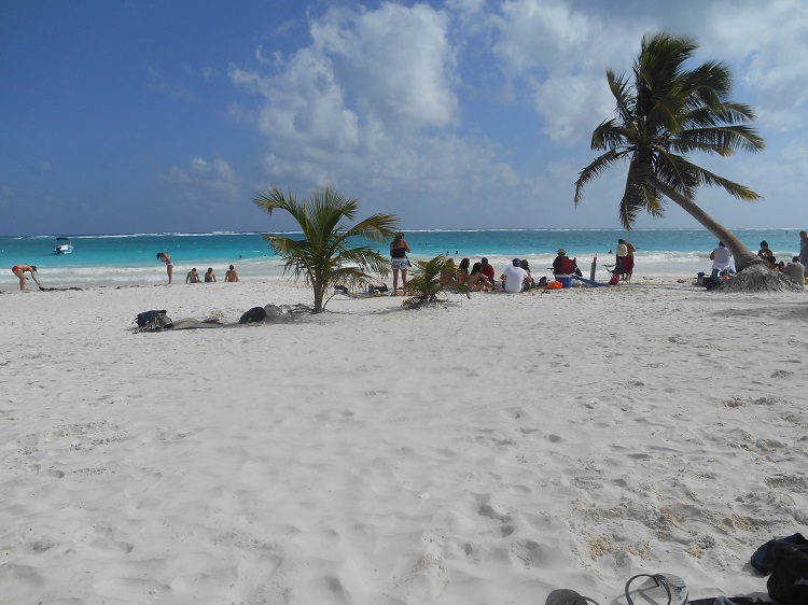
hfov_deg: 67.3
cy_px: 302
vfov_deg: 53.0
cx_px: 404
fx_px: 607
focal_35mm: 26
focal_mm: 4.7
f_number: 11
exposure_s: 1/320
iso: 80
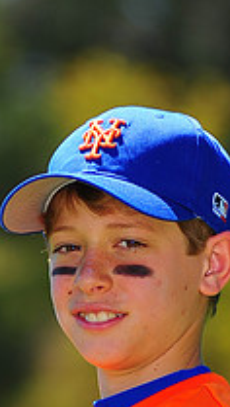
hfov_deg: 2.3
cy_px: 481
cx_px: 74
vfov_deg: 4.1
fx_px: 5644
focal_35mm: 522
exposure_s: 1/1000
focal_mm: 180
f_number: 4
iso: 200
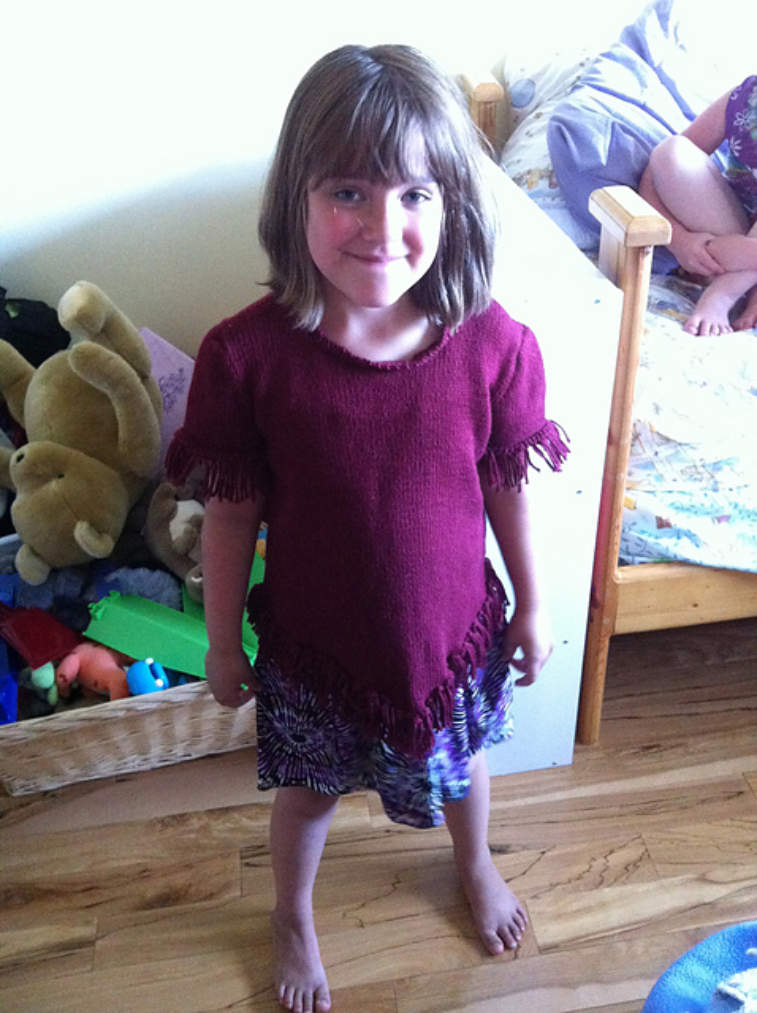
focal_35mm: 35
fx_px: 1023
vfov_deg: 52.7
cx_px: 378
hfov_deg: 40.6
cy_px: 506
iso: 500
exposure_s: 1/15
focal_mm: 3.85
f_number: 2.8
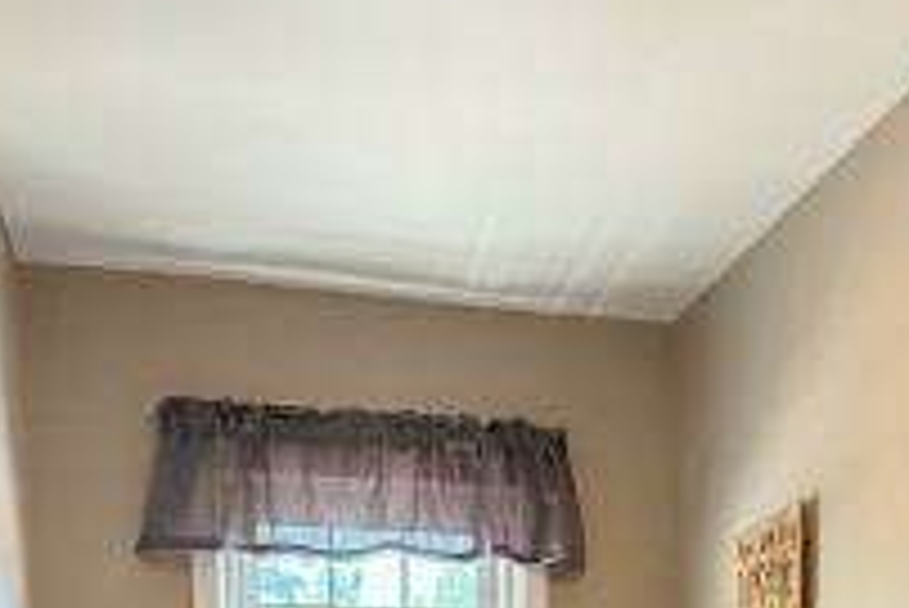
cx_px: 524
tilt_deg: -9.5
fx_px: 1213
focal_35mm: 48
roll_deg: +0.0
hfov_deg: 41.0
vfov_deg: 21.9
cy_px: 982
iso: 160
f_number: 2.2
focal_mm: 2.22
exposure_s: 1/60
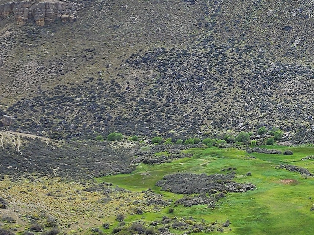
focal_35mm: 81
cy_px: 61
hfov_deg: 22.9
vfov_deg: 18.1
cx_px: 334
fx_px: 735
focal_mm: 6.4
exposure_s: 1/1176
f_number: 1.8
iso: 12
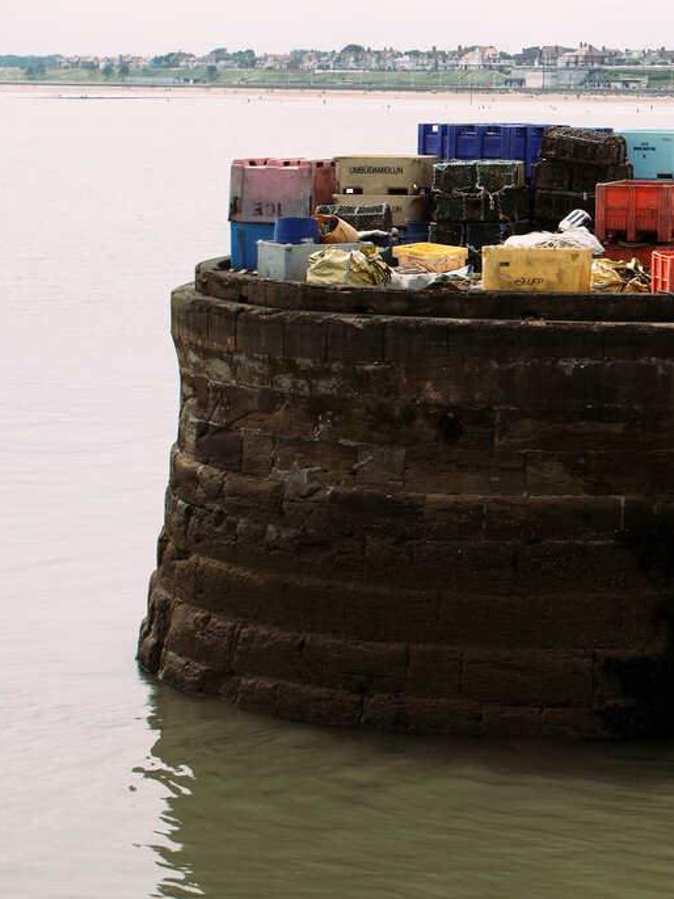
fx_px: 2517
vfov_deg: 19.9
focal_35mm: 97
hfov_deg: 13.8
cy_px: 115
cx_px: 1150
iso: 100
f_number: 8
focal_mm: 24
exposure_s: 1/500
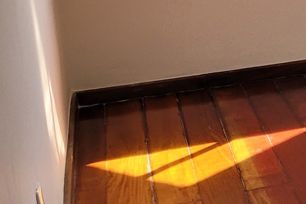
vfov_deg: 11.5
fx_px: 994
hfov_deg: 14.3
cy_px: -18
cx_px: 633
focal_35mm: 117
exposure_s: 1/120
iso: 125
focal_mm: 5.4
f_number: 1.8
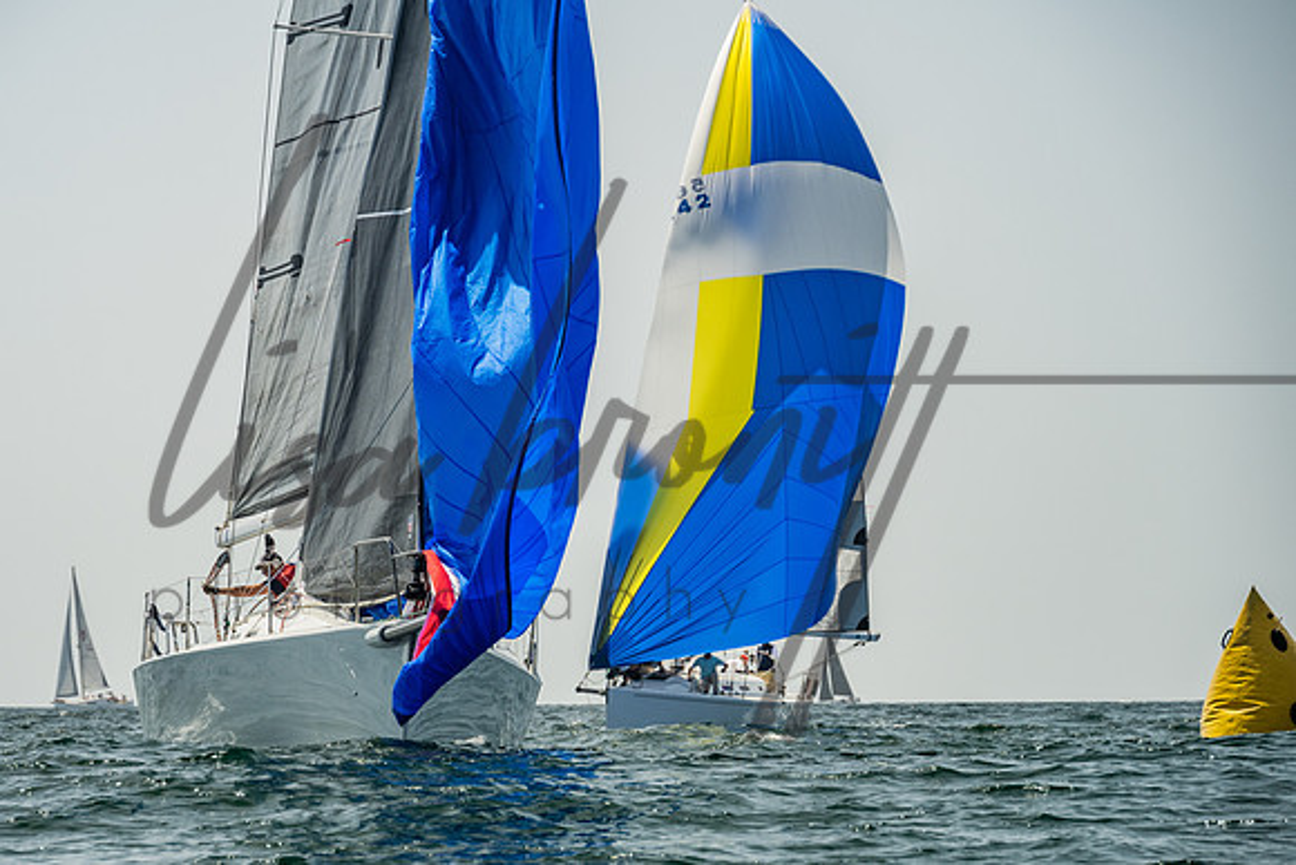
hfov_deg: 12.9
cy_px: 502
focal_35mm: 160
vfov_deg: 8.6
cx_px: 534
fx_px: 5749
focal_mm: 135
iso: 320
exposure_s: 1/800
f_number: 6.3
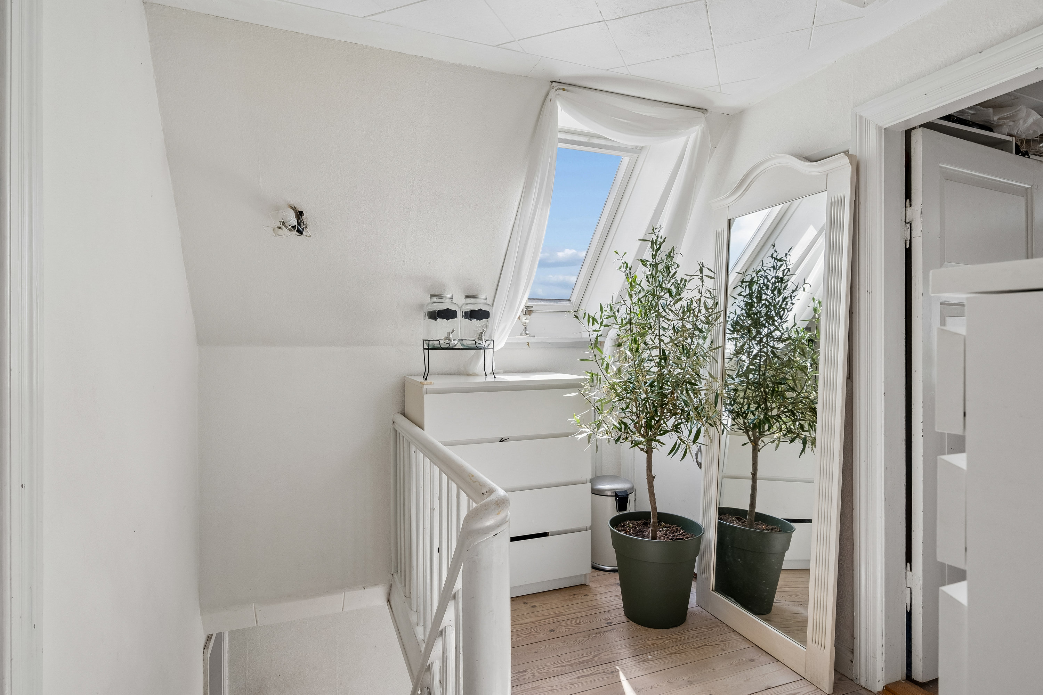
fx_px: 521
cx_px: 522
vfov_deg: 67.4
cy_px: 348
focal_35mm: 18
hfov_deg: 90.0
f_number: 9
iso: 640
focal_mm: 18
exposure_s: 1/250
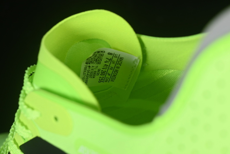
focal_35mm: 75
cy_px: 77
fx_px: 479
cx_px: 115
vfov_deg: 18.2
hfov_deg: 27.0
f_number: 7.1
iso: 160
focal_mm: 50
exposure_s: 1/80
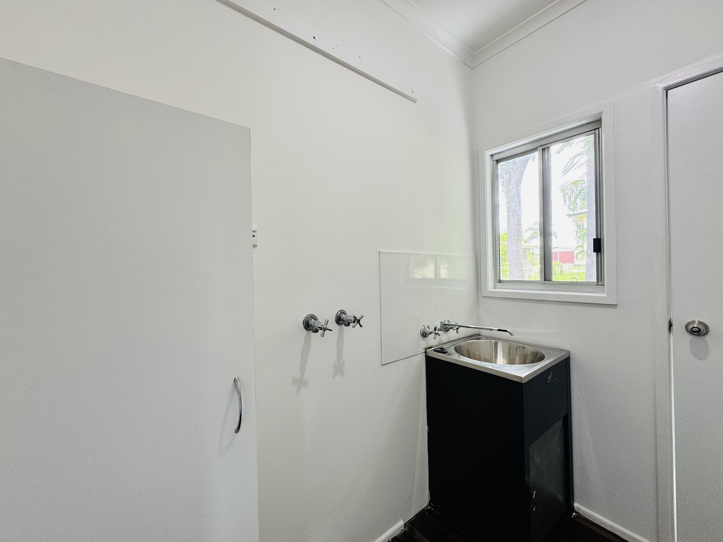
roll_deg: +2.1
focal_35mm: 14
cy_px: 271
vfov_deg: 85.7
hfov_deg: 102.1
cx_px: 362
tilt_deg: -0.4
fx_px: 292
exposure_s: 1/99
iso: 100
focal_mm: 2.22
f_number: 2.2
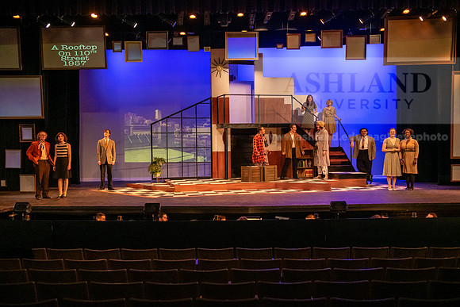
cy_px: 154
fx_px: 562
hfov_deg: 44.5
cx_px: 230
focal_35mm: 44
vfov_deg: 30.5
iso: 4000
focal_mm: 44
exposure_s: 1/200
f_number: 3.5
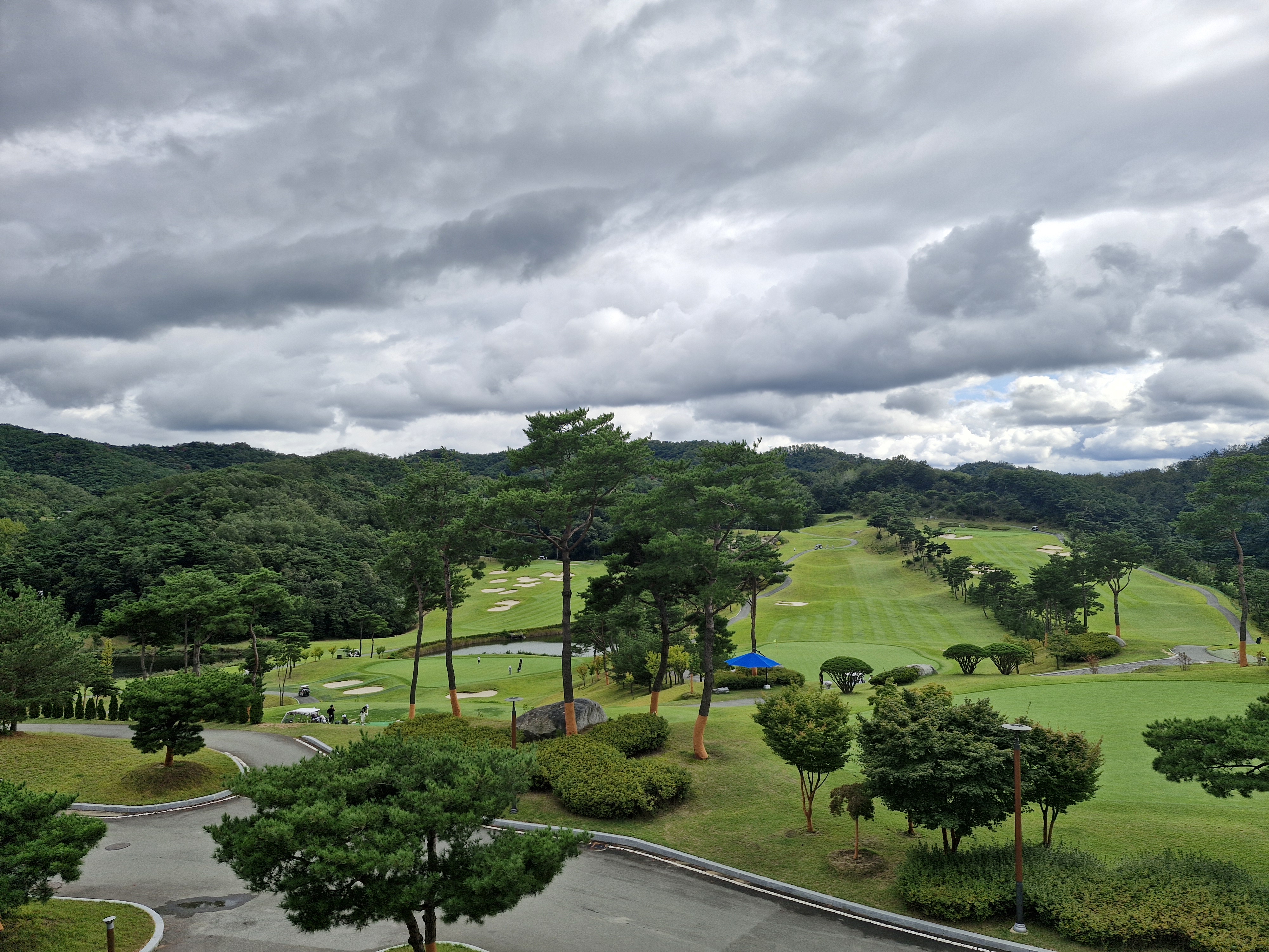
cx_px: 634
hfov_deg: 73.9
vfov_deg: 58.9
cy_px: 476
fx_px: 843
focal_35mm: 23
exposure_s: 1/1680
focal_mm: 5.54
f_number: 1.8
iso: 50
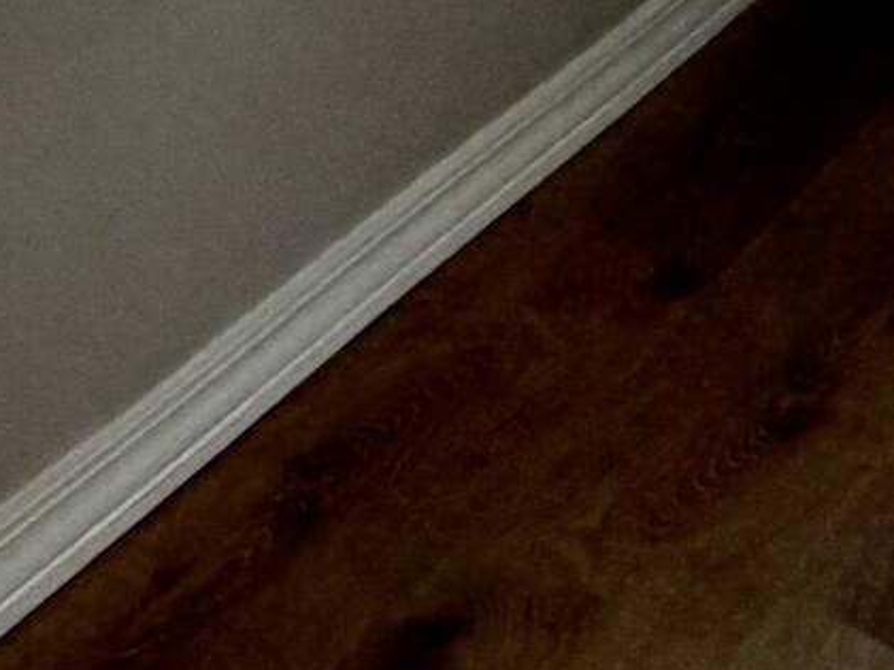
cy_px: -964
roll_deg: -0.3
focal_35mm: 100
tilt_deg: -9.1
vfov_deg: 11.9
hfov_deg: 16.5
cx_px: -700
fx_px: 2583
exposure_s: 1/224
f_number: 2.2
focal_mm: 2.22
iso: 40
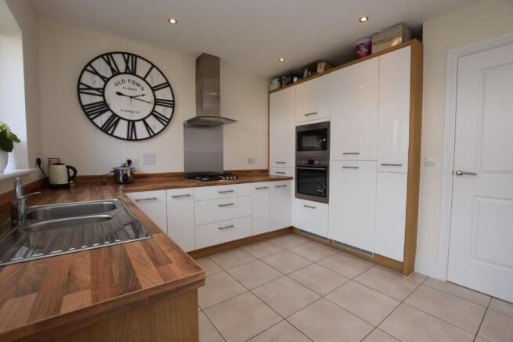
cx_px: 256
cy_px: 171
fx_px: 214
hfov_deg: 100.4
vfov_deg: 77.4
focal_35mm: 15
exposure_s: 1/125
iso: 450
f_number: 5.6
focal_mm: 10
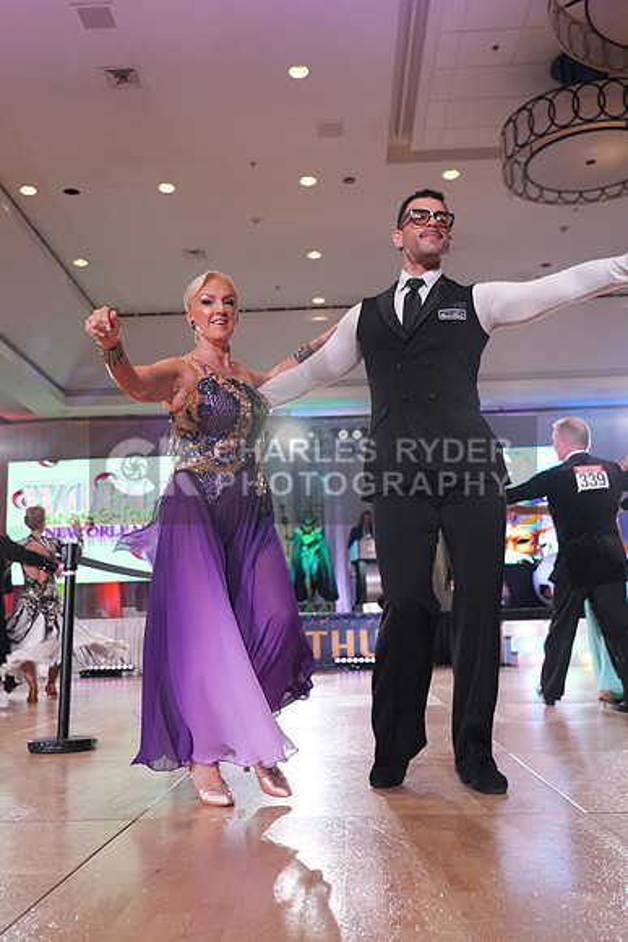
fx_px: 863
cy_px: 471
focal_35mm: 33
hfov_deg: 40.0
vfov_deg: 57.2
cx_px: 314
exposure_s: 1/500
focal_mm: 33
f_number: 4
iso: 2500
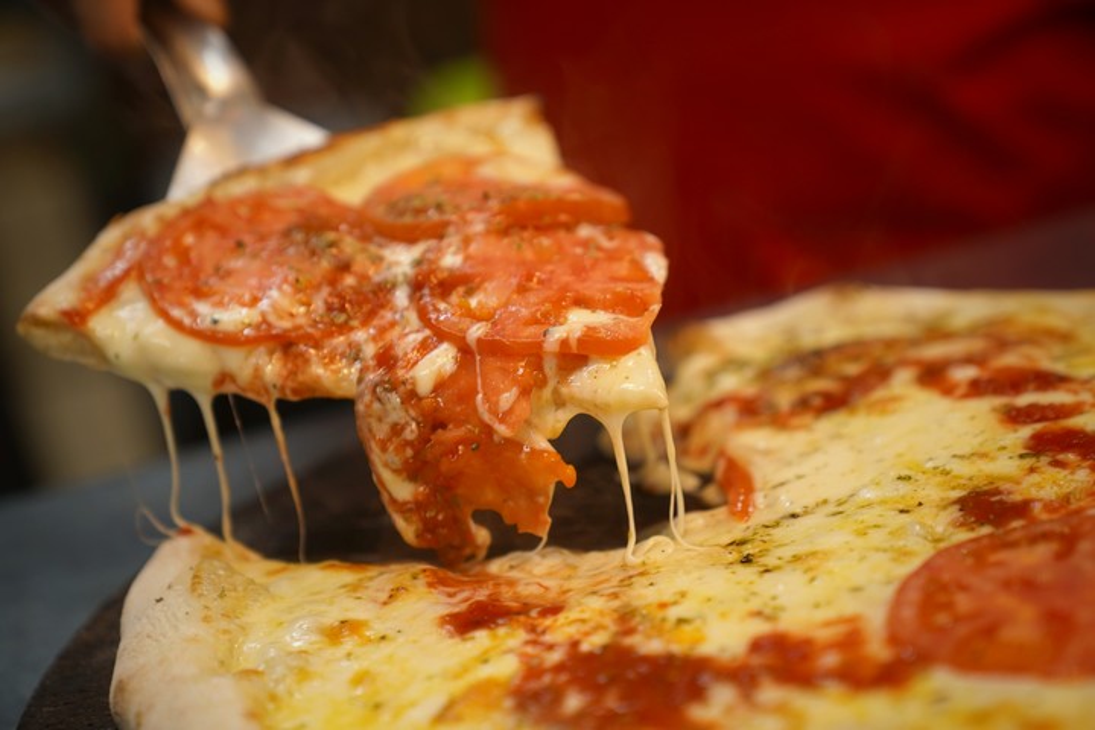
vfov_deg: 19.5
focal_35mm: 70
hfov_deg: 28.8
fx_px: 2129
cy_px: 365
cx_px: 548
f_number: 2.8
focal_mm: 70
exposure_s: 1/60
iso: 800
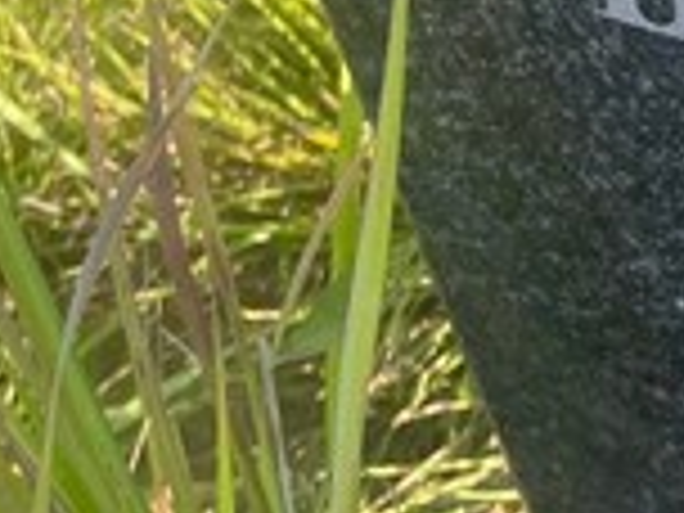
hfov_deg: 12.5
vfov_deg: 10.8
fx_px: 2707
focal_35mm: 137
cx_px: 1422
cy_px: 212
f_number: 1.6
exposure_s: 1/260
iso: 32
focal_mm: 4.2
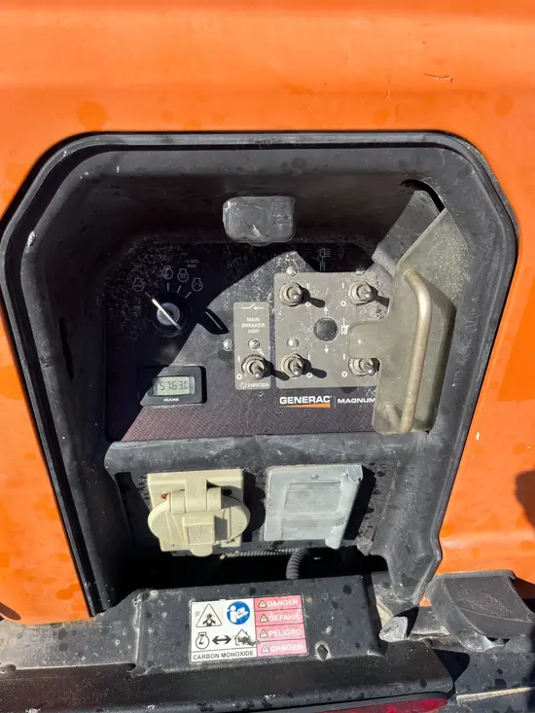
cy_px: 356
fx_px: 536
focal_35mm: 26
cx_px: 268
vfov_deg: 67.3
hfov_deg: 53.1
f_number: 1.6
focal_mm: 5.1
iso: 50
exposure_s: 1/2571
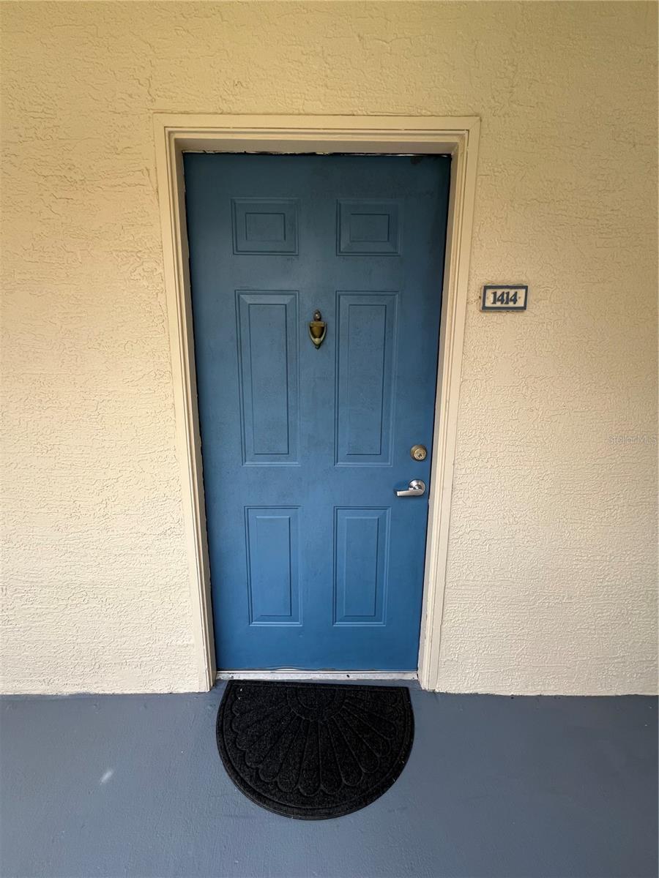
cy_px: 439
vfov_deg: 106.2
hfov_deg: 89.9
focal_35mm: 13
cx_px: 330
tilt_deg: -10.2
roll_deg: -1.2
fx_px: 330
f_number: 1.8
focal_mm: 1.57
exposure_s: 1/166
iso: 32
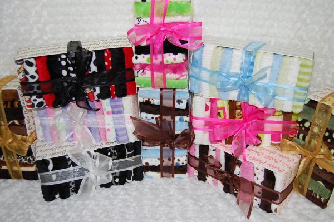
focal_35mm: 36
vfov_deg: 36.8
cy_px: 111
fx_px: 334
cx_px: 167
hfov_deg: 53.2
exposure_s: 1/60
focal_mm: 24
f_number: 4
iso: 400
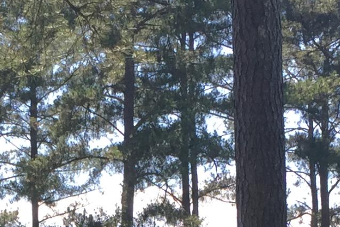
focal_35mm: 142
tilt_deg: +0.8
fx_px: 1341
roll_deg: +0.7
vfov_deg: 9.0
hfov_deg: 14.4
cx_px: 83
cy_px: 494
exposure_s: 1/608
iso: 32
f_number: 2.2
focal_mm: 4.15
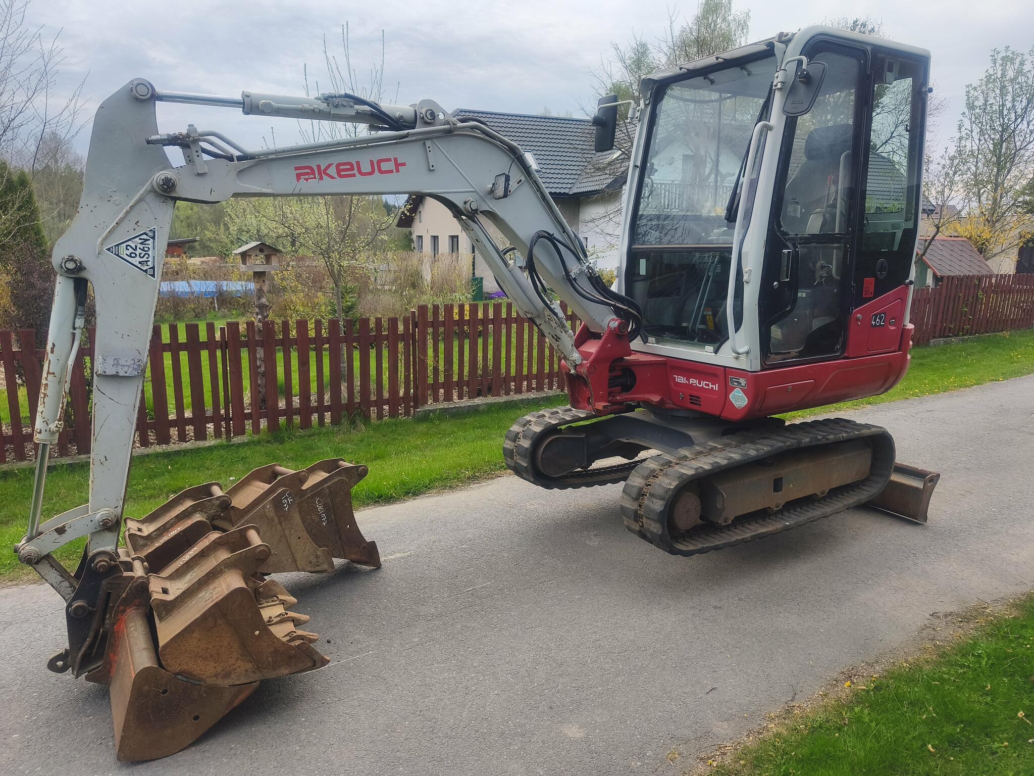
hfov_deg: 73.9
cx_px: 517
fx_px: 687
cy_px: 388
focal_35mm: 23
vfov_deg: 58.9
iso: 64
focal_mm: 6.18
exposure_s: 1/99.9
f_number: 1.65
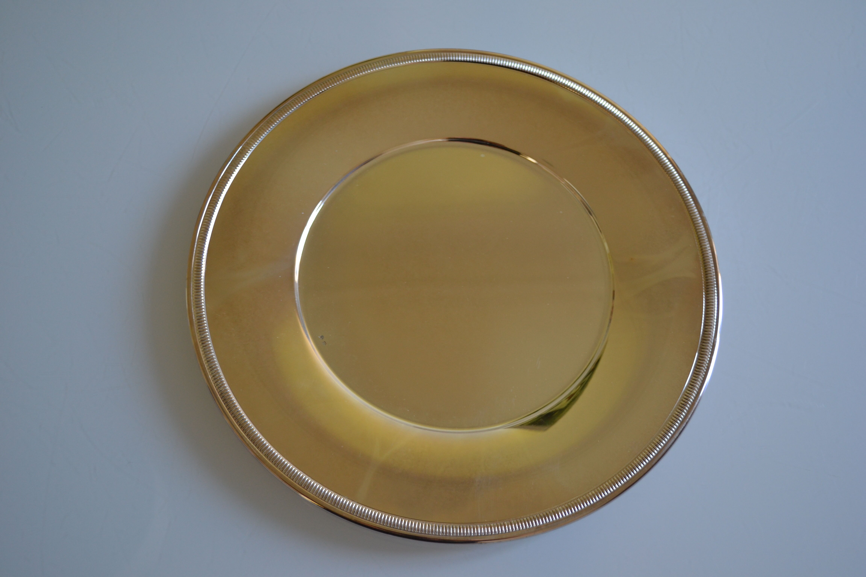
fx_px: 866
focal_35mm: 36
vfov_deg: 36.9
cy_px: 288
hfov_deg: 53.1
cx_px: 433
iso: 400
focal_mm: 24
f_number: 4
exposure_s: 1/30
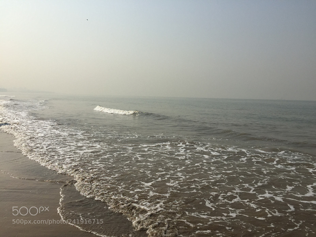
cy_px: 118
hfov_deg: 61.7
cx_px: 158
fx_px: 265
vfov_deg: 48.2
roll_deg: -1.8
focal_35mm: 29
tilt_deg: -5.3
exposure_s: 1/4950
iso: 32
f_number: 2.2
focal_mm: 4.15
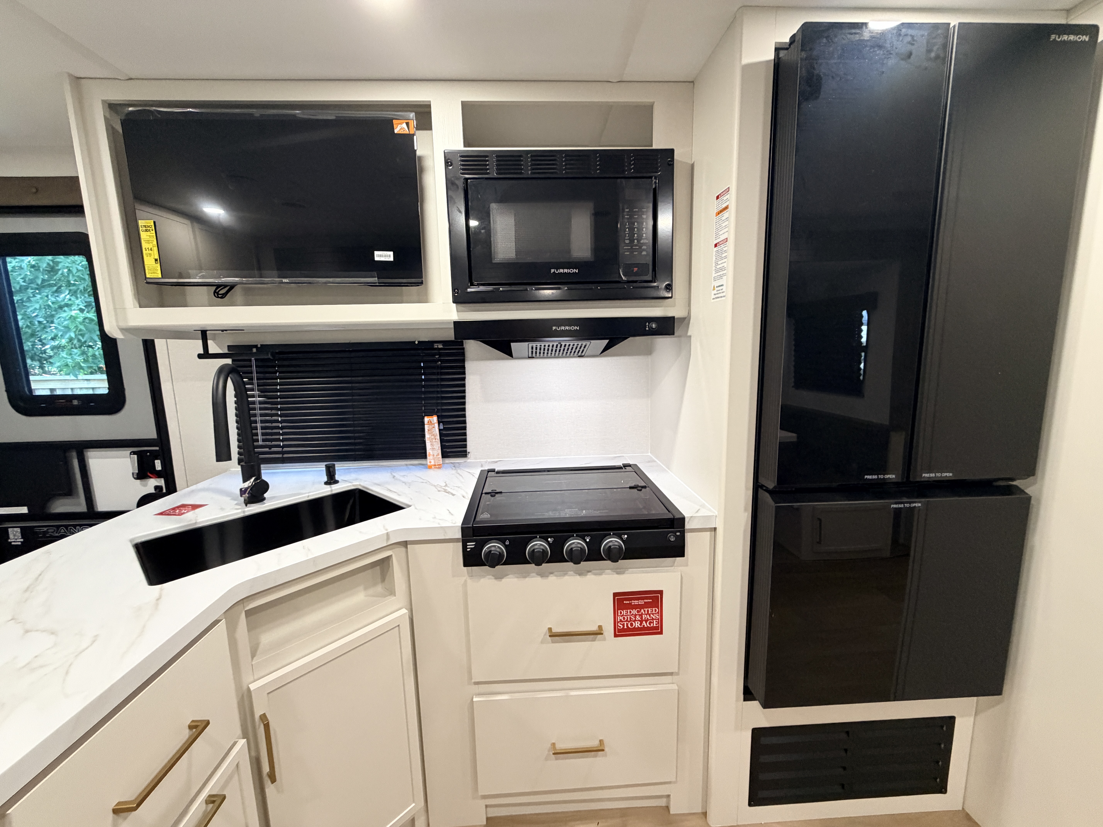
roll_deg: +0.4
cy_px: 414
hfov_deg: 102.1
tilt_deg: -8.4
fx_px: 446
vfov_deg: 85.7
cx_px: 552
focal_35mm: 14
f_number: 2.2
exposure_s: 1/40
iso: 320
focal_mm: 2.22
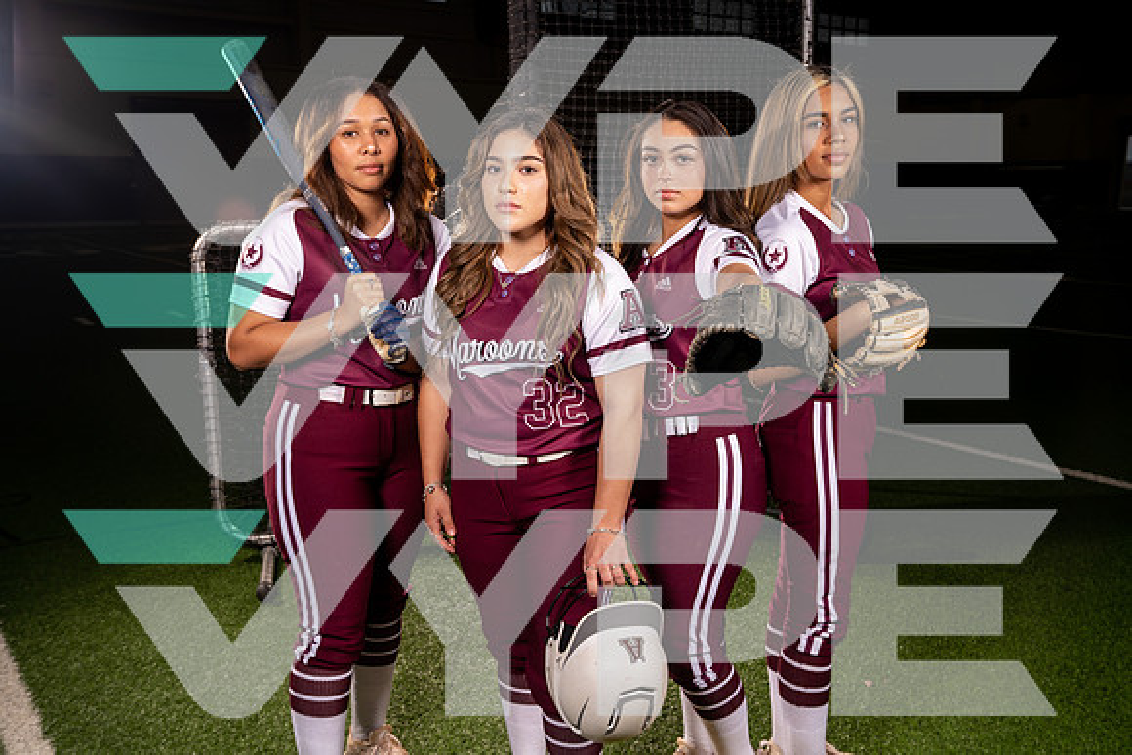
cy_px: 378
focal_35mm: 33
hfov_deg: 57.2
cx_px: 566
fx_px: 1038
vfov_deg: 40.0
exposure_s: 1/125
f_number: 8
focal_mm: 33
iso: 100
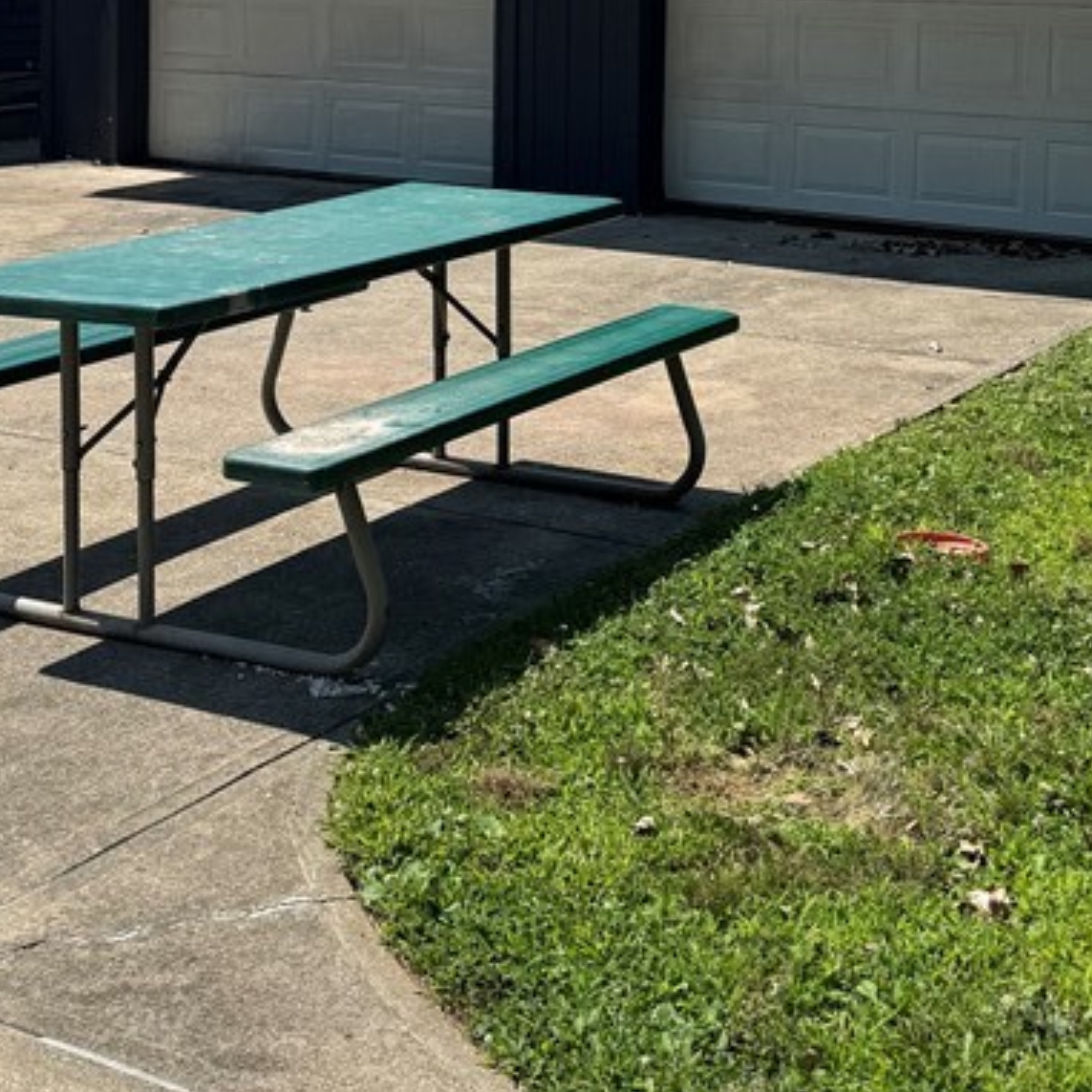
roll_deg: -1.0
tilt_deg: -2.3
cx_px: 576
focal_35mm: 57
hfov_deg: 30.0
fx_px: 2034
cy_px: 69
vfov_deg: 28.6
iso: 80
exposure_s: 1/5814
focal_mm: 6.76
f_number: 1.78
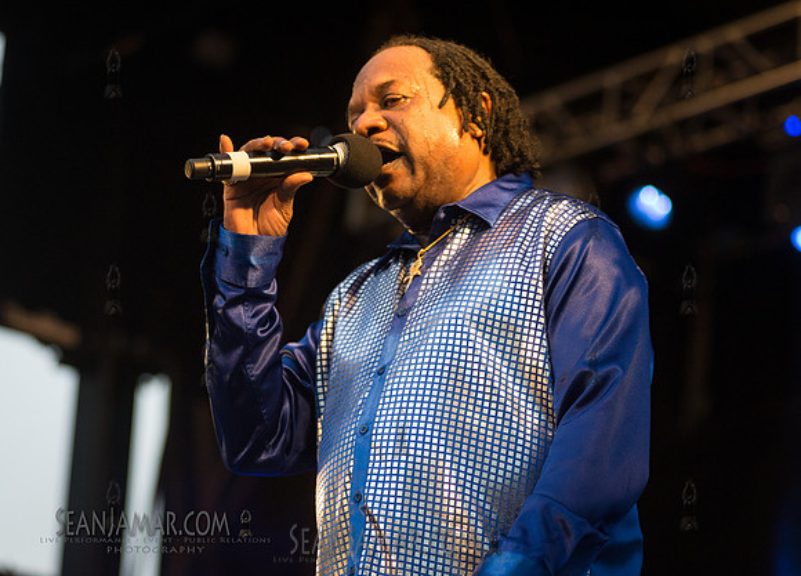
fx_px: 2671
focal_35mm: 117
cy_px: 306
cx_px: 377
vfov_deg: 12.3
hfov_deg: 17.1
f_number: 3.5
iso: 2000
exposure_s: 1/400
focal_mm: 105
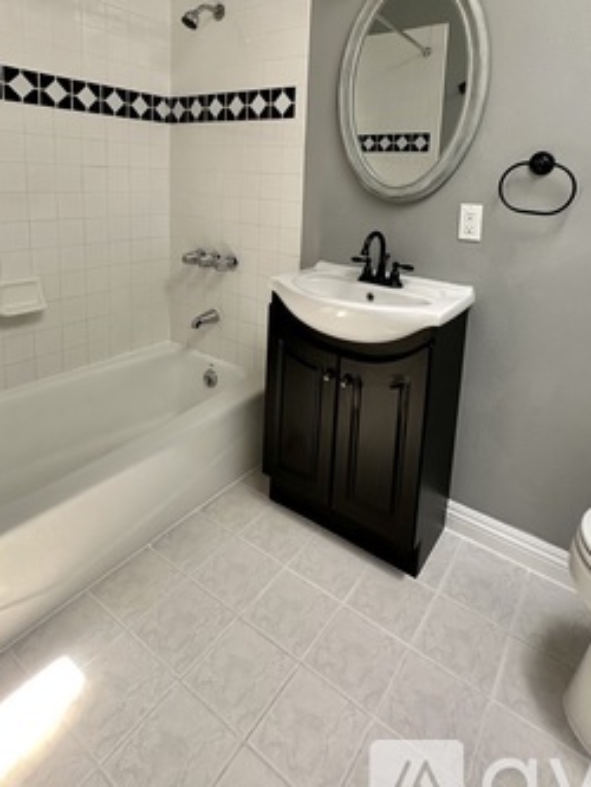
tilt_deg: -8.1
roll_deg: -1.9
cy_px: 243
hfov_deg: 63.4
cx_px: 309
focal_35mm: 21
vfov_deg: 75.7
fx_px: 478
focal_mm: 2.22
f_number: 2.2
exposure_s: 1/99
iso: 200
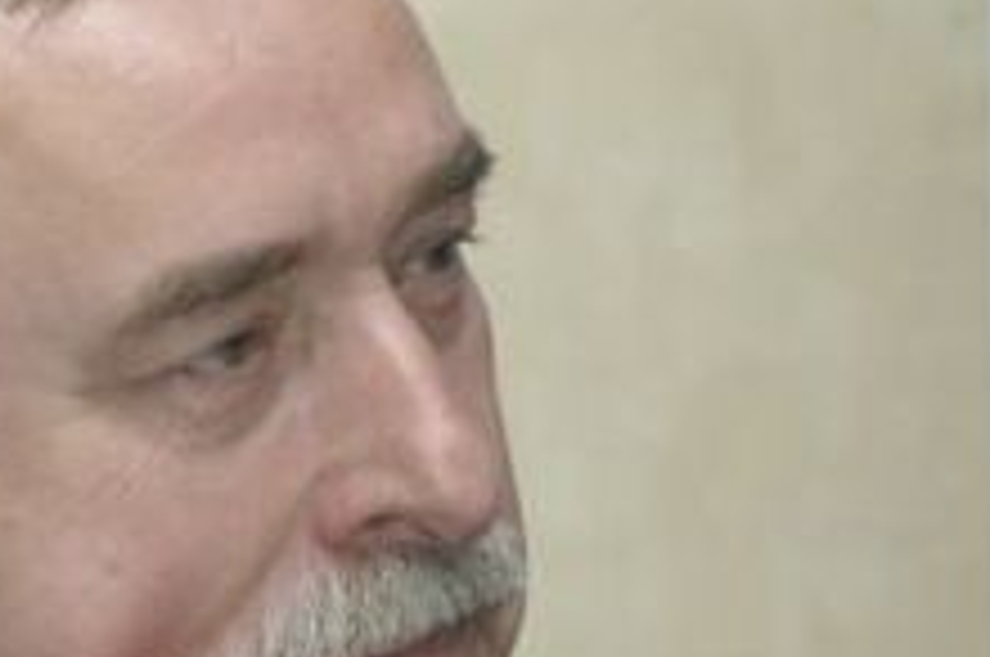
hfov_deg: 3.5
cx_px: 223
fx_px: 16159
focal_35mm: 588
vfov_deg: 2.3
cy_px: 556
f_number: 6.3
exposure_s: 1/50
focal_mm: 135
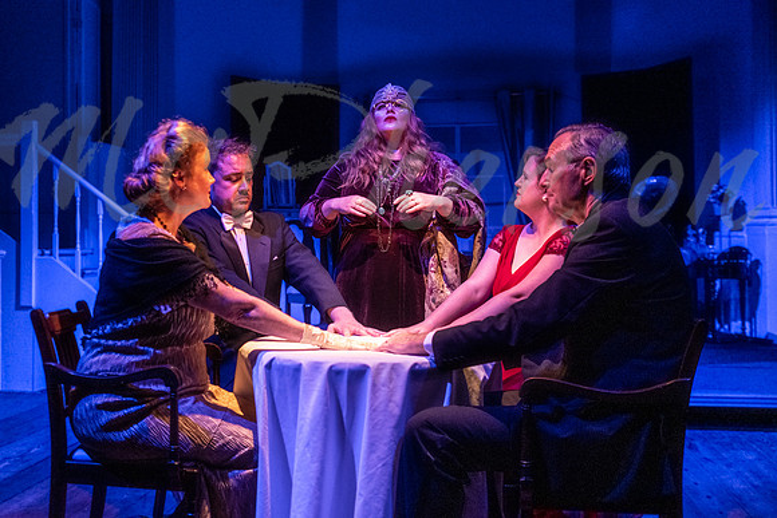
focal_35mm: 41
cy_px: 217
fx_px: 894
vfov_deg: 32.3
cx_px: 323
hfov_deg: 46.8
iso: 1600
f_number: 1.6
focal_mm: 23
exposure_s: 1/250
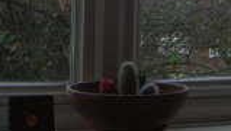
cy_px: -61
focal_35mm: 104
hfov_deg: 20.0
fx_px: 638
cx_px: 221
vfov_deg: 11.3
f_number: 2.7
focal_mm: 6.2
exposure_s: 1/125
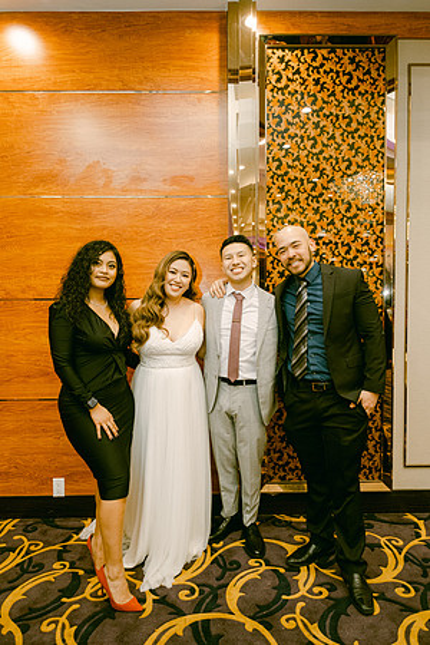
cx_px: 215
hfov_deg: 53.1
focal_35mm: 24
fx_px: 430
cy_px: 322
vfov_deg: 73.7
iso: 800
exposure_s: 1/125
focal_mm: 16
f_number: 2.8
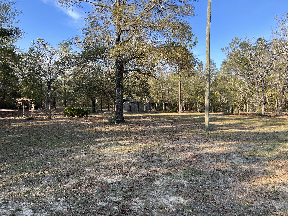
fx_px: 216
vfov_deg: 53.1
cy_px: 108
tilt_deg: -2.2
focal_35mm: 26
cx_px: 144
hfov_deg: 67.3
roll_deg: +1.3
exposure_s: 1/1009
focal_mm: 5.7
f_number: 1.5
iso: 50
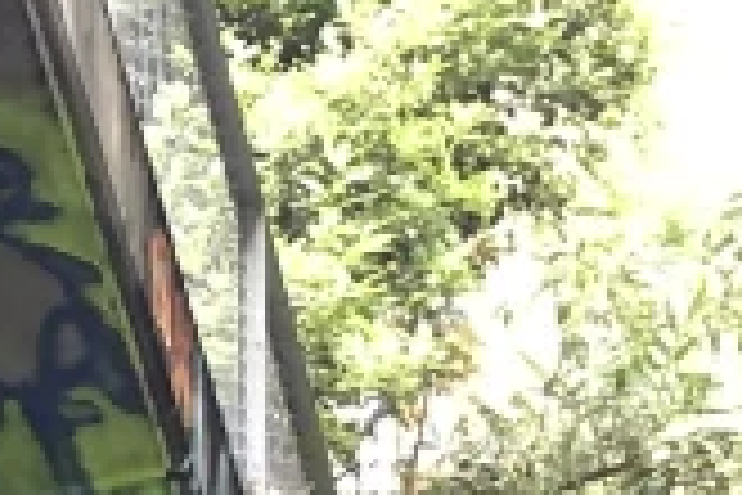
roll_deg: +2.0
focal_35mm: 212
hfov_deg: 7.7
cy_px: 738
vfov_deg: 6.4
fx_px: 4369
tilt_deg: +0.5
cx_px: -1866
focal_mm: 4
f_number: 1.8
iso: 25
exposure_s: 1/33
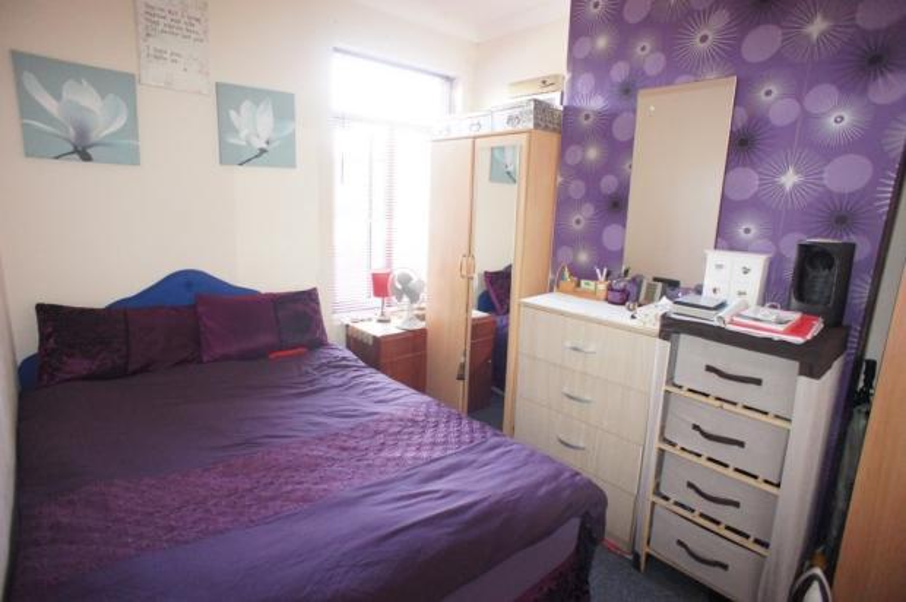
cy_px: 301
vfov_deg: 53.0
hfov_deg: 73.8
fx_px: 603
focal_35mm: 24
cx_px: 453
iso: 1600
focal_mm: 16
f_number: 3.5
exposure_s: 1/60
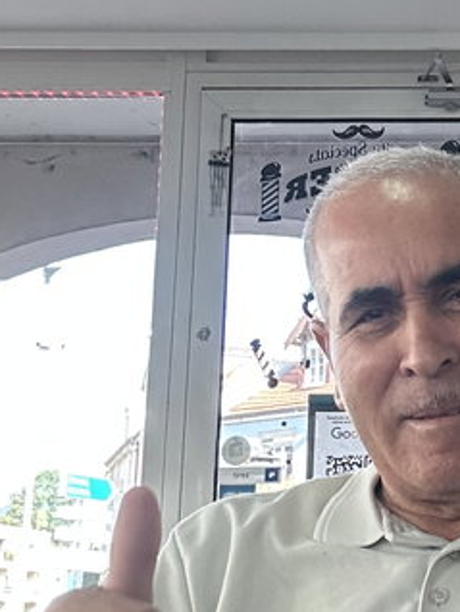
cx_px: 525
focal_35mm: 88
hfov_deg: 16.2
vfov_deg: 22.2
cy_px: 249
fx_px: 1557
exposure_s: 1/104
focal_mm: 2.69
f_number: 1.9
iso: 80
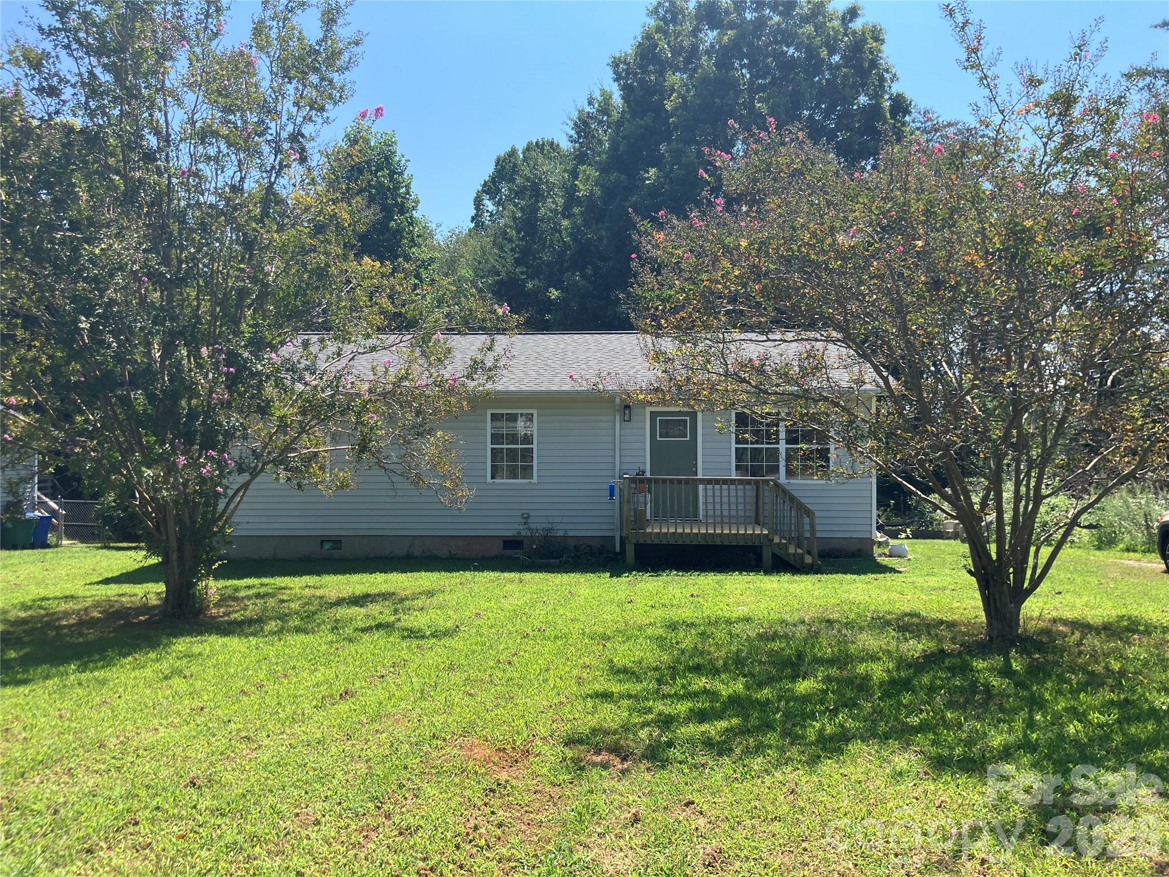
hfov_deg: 63.4
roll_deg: -0.6
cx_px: 584
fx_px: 946
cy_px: 438
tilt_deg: +1.9
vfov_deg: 49.7
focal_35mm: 28
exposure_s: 1/972
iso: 32
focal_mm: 3.99
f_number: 1.8
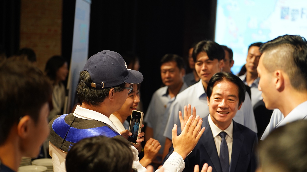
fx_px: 602
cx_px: 154
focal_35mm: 74
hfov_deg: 28.6
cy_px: 96
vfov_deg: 16.3
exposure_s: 1/160
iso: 1250
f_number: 2.8
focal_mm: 70
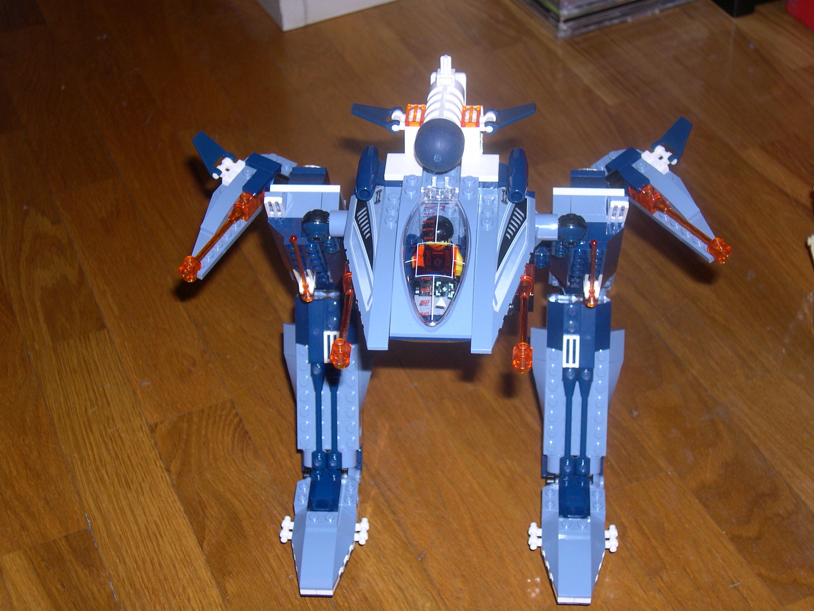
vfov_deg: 23.7
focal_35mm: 62
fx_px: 1458
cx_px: 407
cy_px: 306
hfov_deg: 31.2
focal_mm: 13.2
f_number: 3.5
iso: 100
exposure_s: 1/60
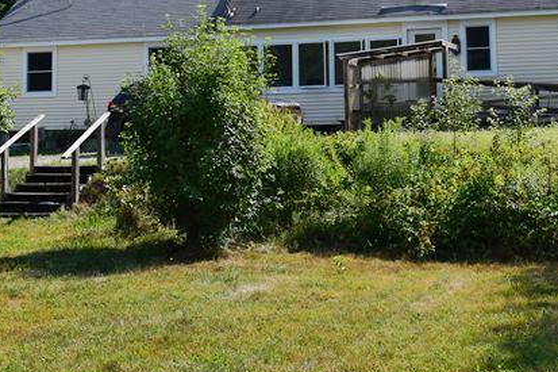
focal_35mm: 67
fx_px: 1038
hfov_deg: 29.8
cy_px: -16
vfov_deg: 19.6
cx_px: 384
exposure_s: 1/500
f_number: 11
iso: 320
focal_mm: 18
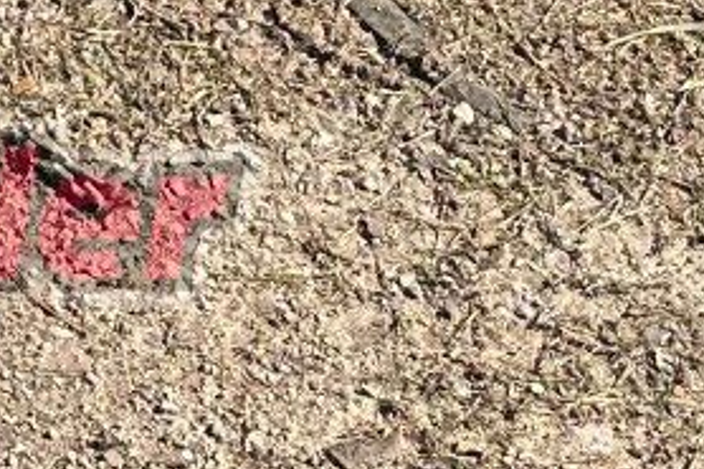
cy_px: -1274
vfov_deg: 6.6
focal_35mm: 175
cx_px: -241
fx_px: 3420
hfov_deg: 11.4
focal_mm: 6.86
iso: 80
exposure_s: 1/2967
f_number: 1.78
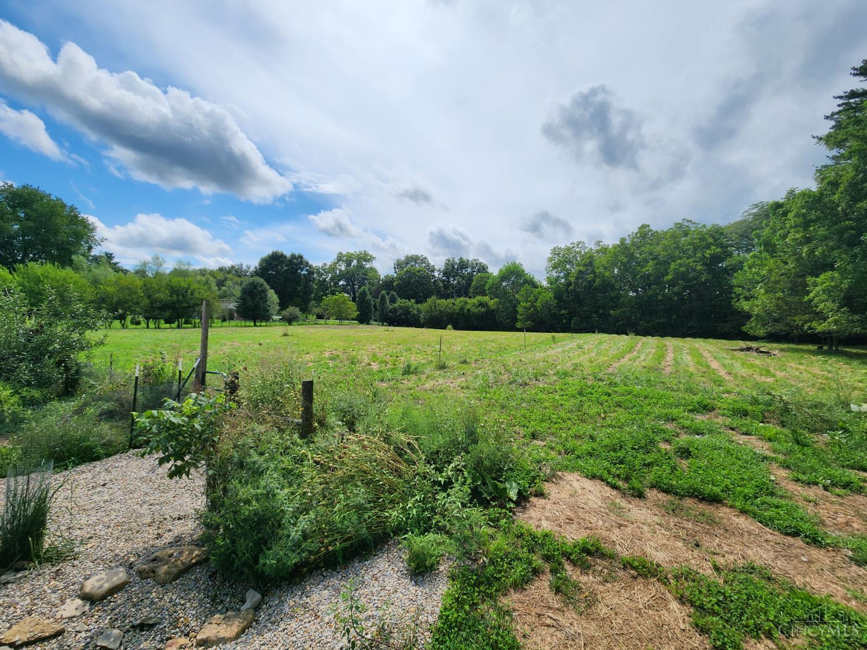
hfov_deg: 106.2
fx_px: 326
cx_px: 434
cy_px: 325
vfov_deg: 89.9
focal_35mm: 13
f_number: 2.2
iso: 50
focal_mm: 2.2
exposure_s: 1/3913
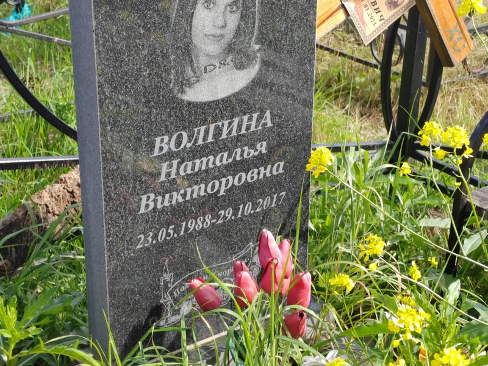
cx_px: 244
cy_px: 183
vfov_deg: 19.4
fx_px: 1071
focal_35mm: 76
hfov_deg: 25.7
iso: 100
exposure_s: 1/410
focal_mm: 5.52
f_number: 1.9
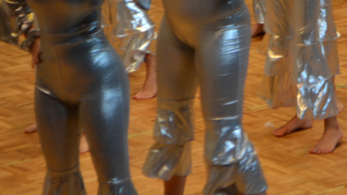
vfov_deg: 4.4
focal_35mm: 272
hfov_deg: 7.9
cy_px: -78
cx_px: 418
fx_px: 2499
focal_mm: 55
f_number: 5.6
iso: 400
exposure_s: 1/80
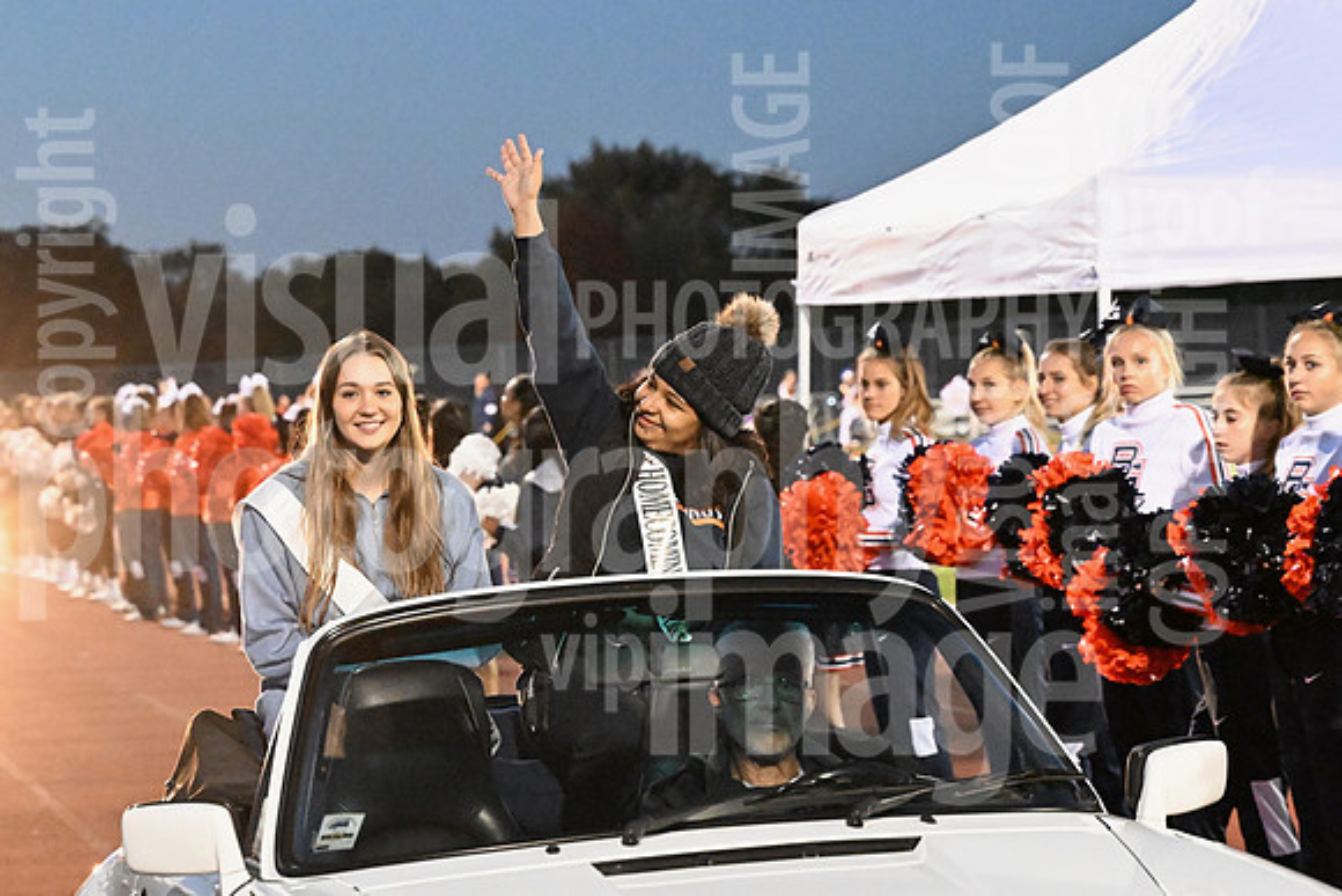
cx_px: 671
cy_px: 448
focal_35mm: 112
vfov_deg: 12.2
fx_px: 4176
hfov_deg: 18.3
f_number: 4
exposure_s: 1/320
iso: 25600
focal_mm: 75
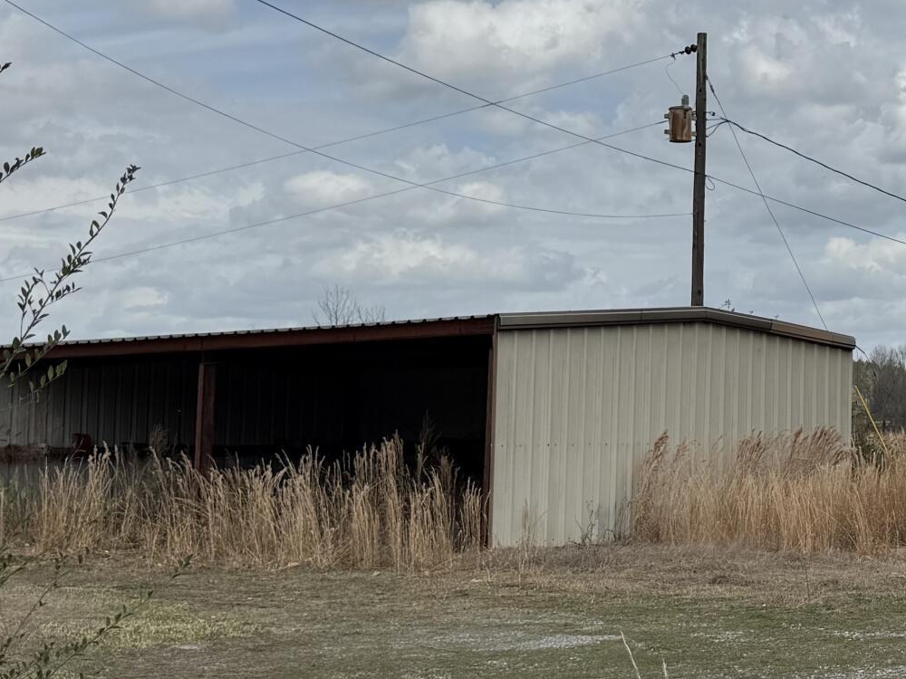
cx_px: 961
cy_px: 204
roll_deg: +0.8
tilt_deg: +7.6
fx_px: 1884
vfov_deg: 20.3
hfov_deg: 25.3
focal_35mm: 72
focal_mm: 6.76
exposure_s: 1/9091
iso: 80
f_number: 1.78
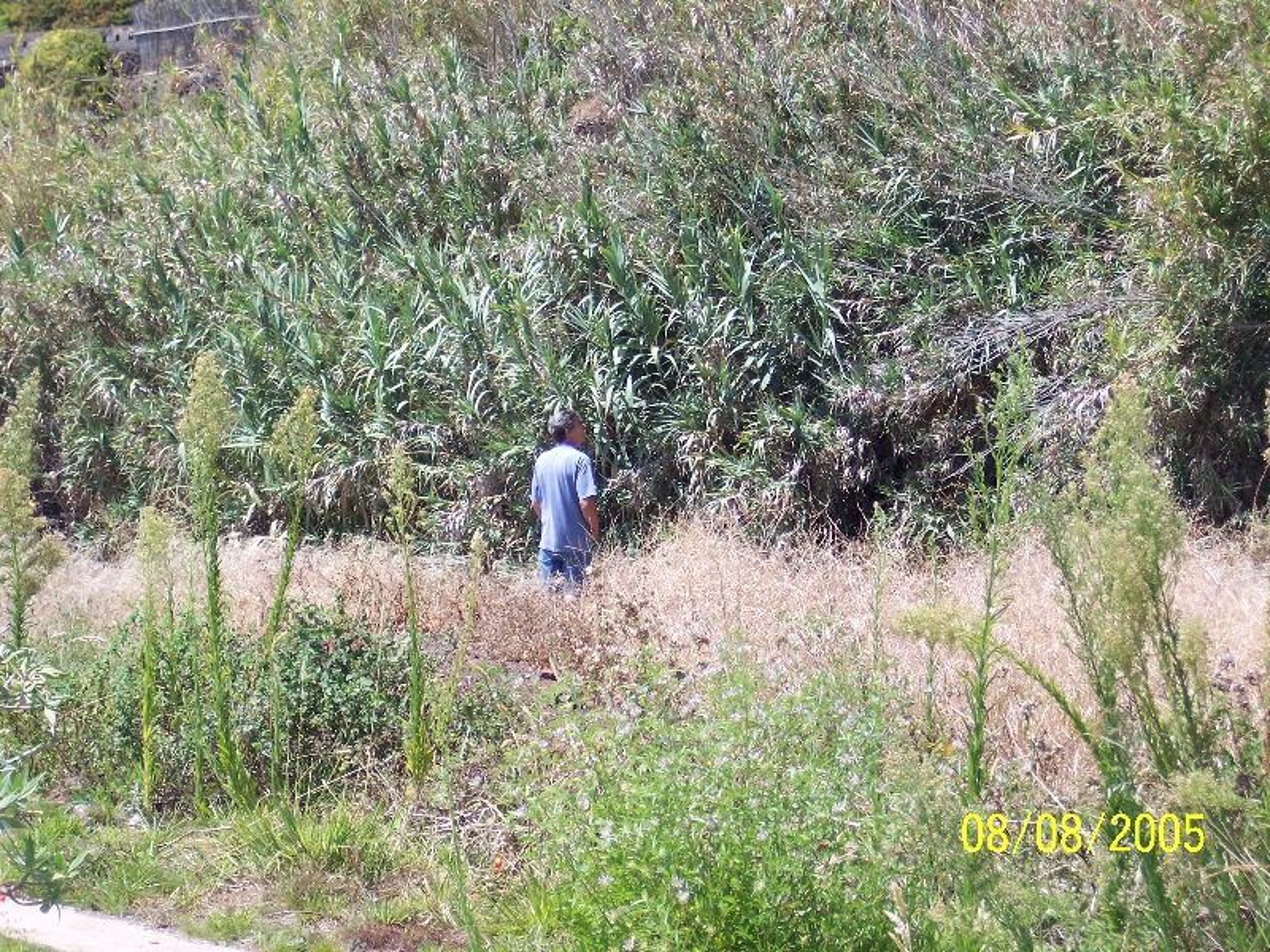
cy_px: 476
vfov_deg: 13.0
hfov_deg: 17.3
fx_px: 4182
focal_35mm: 114
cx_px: 635
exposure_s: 1/500
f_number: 4.8
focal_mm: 24
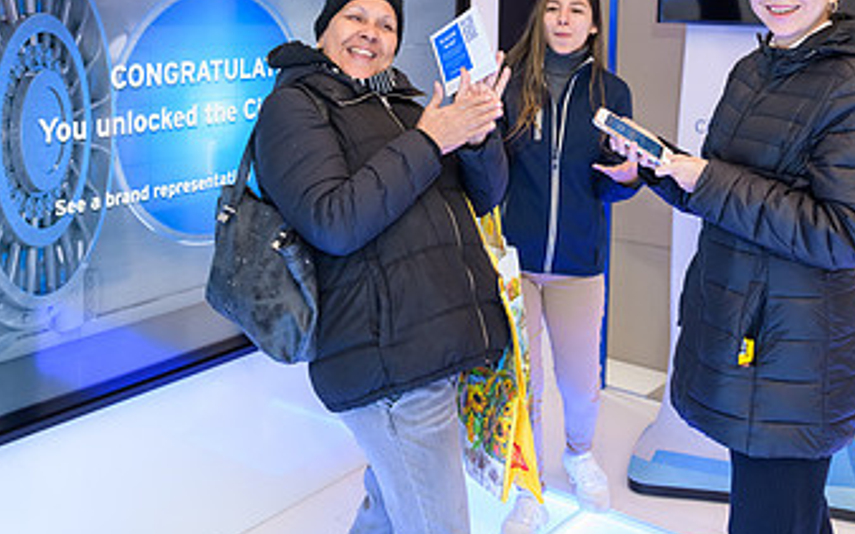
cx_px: 369
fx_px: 978
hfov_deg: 47.1
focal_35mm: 42
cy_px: 67
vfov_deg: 29.4
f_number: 3.2
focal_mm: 24
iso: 1000
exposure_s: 1/125
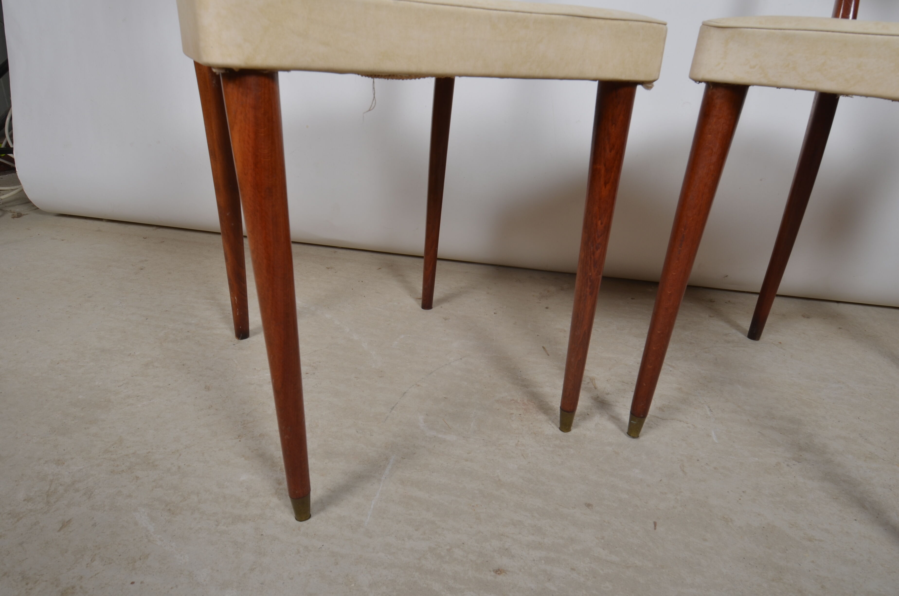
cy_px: 298
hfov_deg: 81.3
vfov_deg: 59.3
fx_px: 523
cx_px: 450
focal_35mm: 21
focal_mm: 14
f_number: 14
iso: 100
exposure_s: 1/125
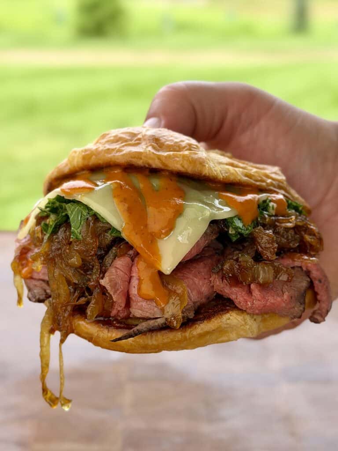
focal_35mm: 48
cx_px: 169
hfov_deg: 30.3
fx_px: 625
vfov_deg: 39.7
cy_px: 226
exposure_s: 1/1085
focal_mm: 6.76
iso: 80
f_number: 1.78
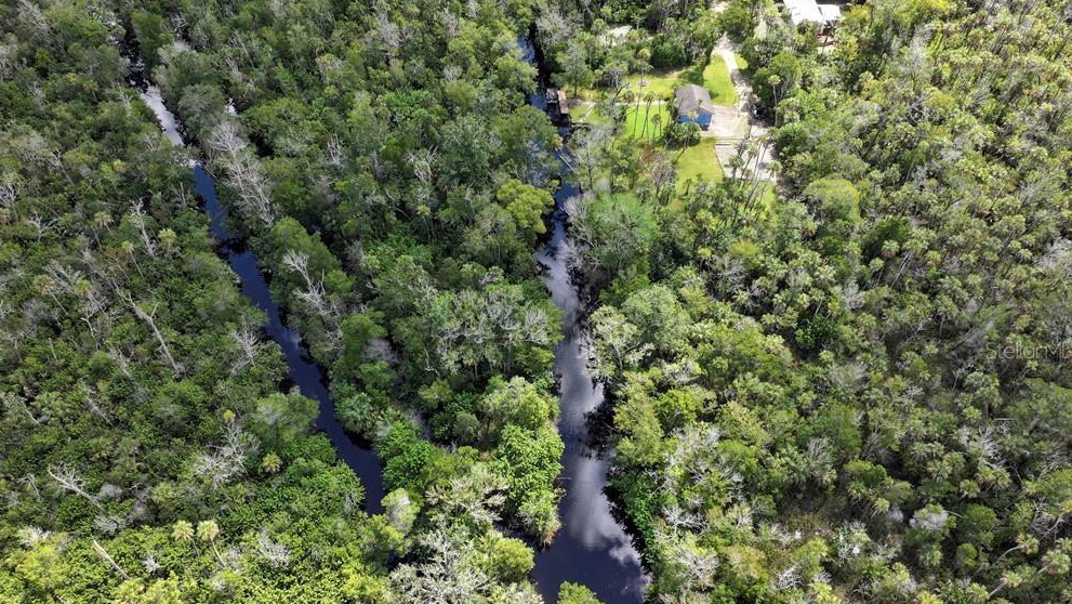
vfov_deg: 42.8
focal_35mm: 27
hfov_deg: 69.8
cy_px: 350
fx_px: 768
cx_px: 533
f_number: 2.8
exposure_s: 1/640
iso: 100
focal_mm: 12.29
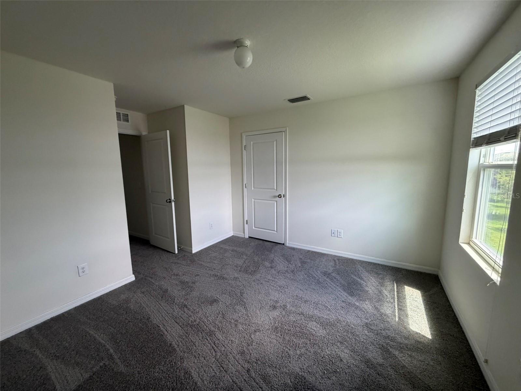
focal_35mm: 14
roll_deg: +2.4
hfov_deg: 102.1
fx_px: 211
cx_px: 260
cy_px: 196
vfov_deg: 85.7
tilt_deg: -1.2
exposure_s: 1/121
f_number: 2.2
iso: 200
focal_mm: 2.22
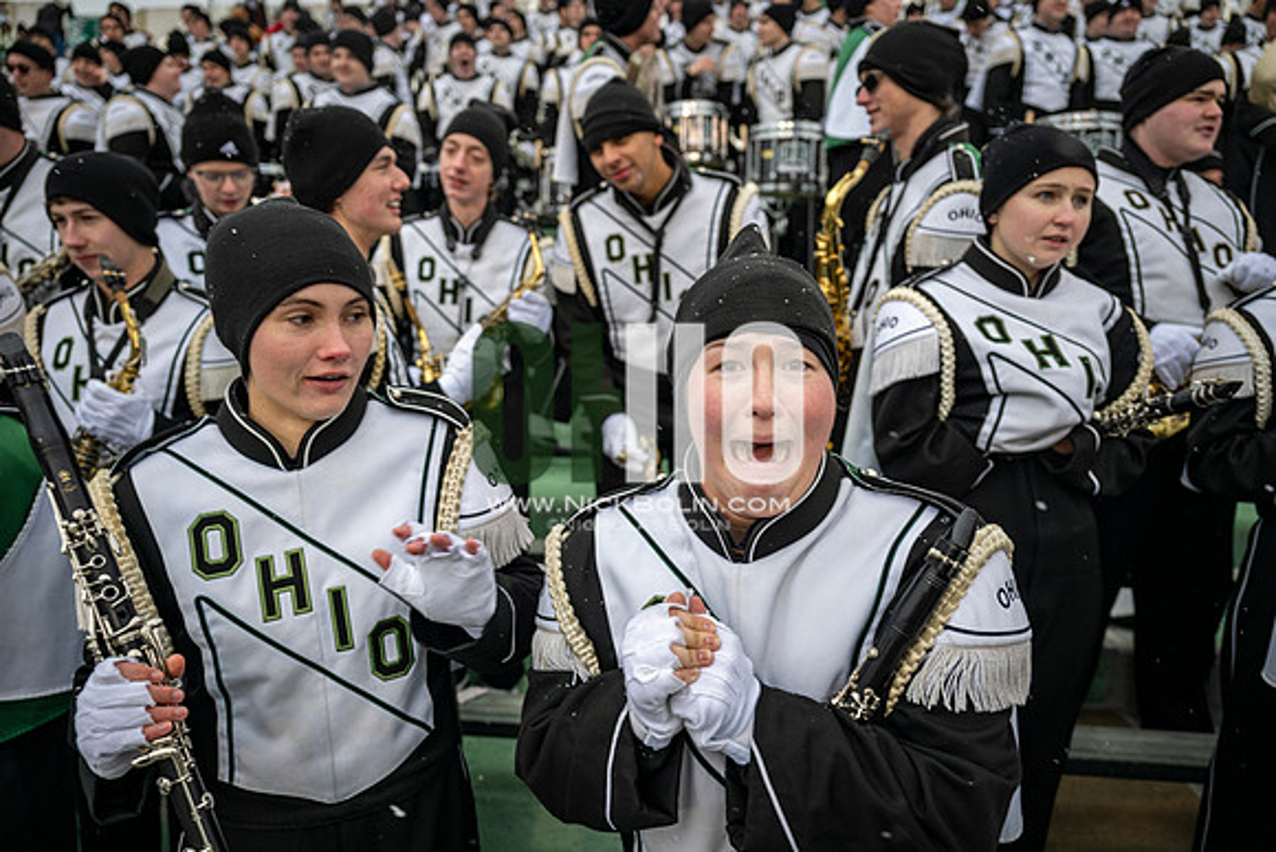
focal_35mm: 24
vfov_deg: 53.2
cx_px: 638
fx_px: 851
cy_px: 426
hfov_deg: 73.7
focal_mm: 24
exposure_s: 1/500
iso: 160
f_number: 2.8
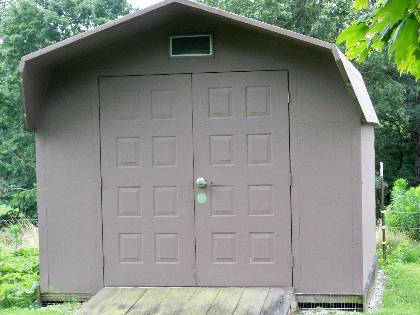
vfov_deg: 17.4
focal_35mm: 85
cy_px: 158
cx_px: 210
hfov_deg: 23.0
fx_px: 1031
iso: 100
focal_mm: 15.1
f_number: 5.1
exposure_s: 1/80
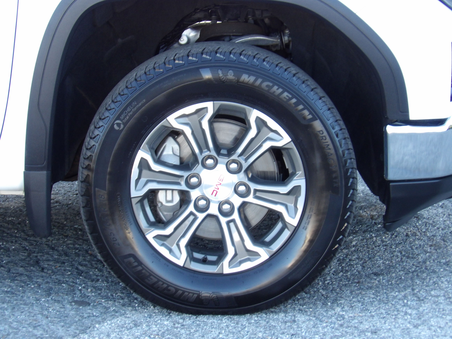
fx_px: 1867
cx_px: 226
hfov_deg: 13.8
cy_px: 170
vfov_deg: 10.4
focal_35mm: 143
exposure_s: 1/50
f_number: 4.3
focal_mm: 25.6
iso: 202
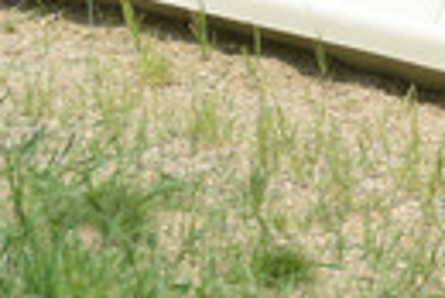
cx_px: 668
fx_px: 7425
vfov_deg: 2.3
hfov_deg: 3.4
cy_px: 125
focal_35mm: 600
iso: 450
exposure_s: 1/1250
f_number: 6.3
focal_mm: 195
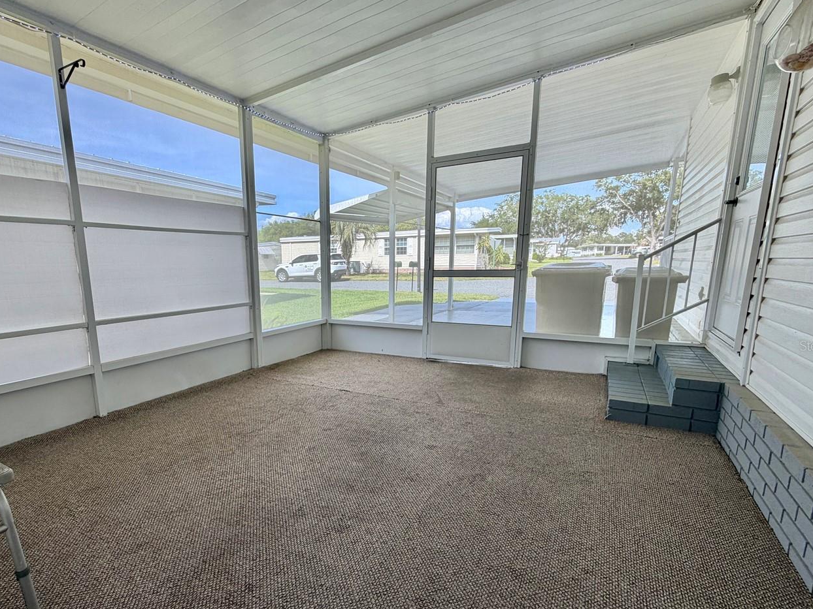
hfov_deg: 87.0
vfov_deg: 71.3
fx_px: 423
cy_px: 345
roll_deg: +1.3
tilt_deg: -11.3
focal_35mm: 18
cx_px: 339
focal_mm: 2.22
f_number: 2.2
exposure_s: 1/209
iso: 40
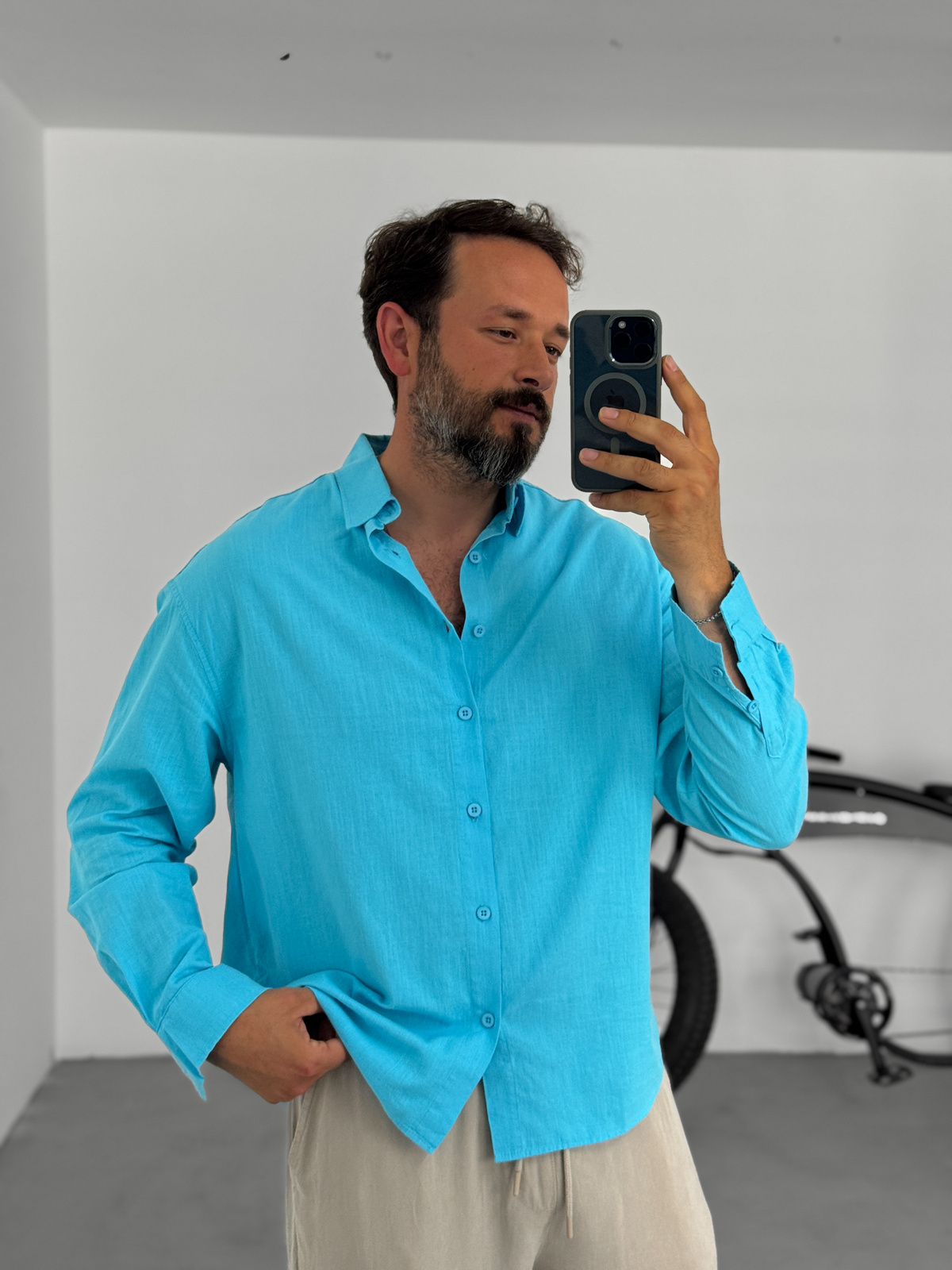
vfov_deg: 39.7
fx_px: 1760
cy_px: 635
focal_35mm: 48
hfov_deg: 30.3
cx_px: 476
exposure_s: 1/100
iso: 100
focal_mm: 6.76
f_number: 1.8
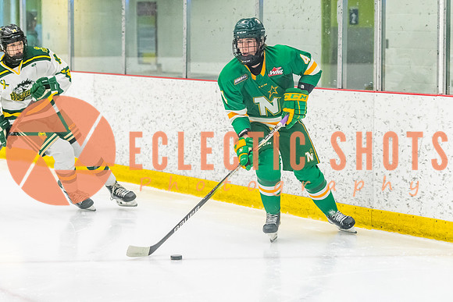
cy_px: 174
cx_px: 223
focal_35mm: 133
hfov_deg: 15.4
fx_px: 1672
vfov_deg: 10.3
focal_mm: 105
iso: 3200
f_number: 2.8
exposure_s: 1/800
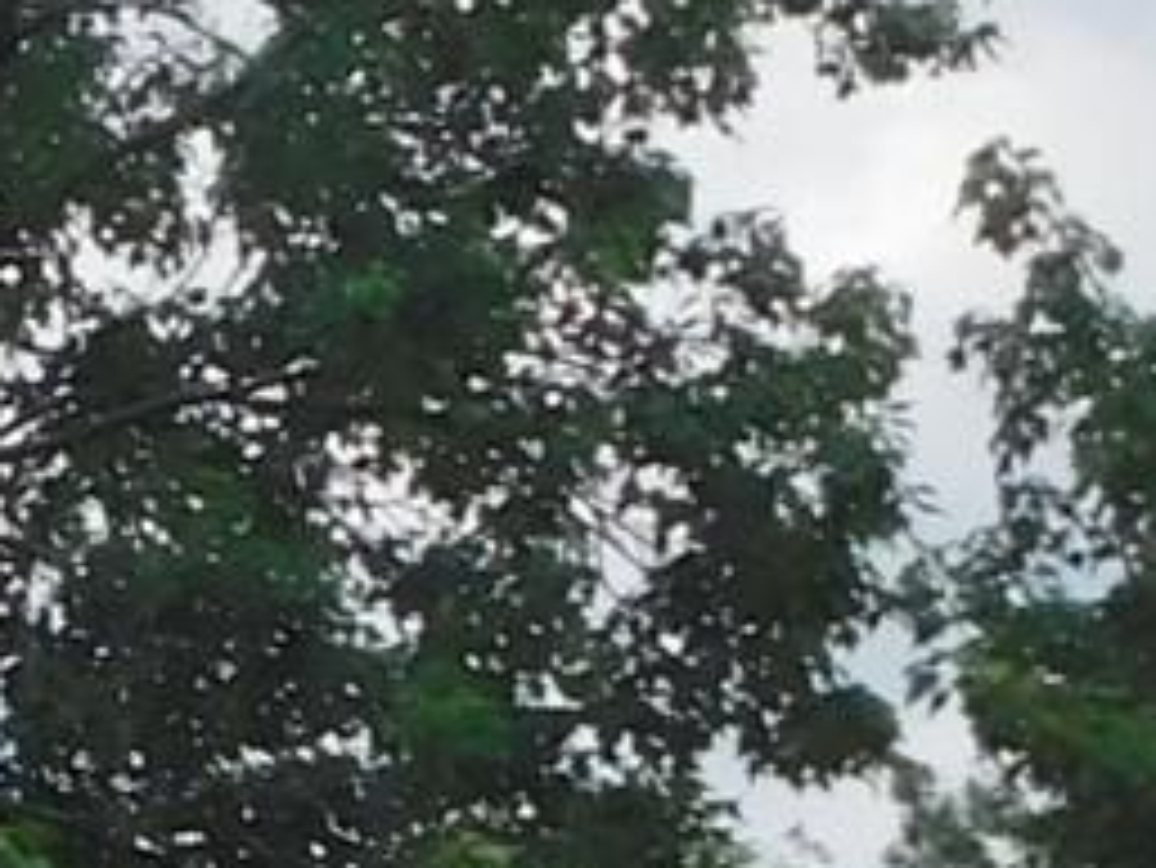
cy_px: 1331
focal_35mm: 287
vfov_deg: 5.1
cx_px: -2676
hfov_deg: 6.2
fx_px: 9589
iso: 125
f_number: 7
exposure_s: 1/400
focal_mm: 6.3
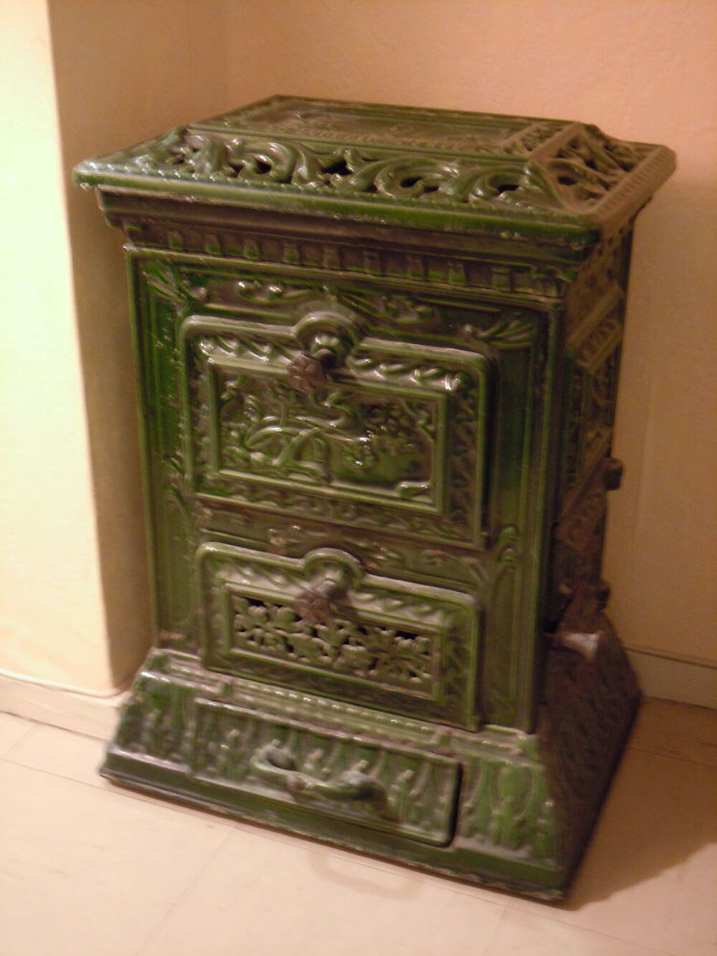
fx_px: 1436
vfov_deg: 36.8
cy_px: 478
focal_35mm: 52
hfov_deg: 28.0
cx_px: 358
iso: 500
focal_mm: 9.3
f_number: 3.9
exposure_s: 1
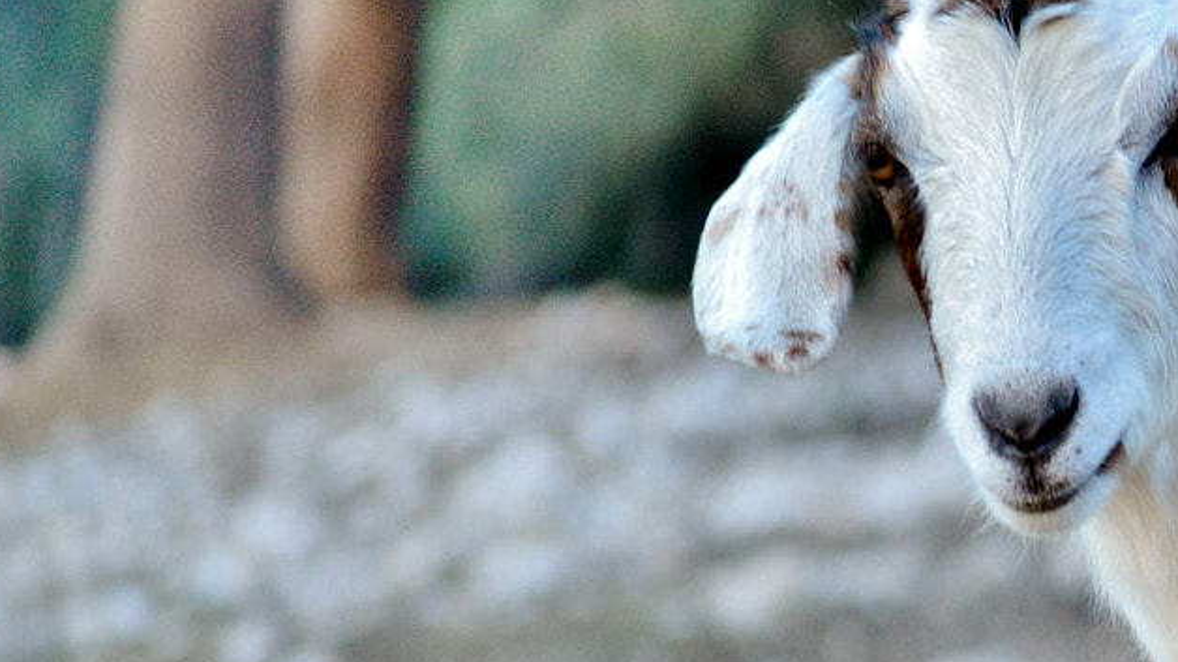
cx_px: 1388
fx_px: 12492
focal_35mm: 400
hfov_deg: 5.4
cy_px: 604
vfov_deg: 3.0
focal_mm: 100
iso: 450
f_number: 4.5
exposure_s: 1/60
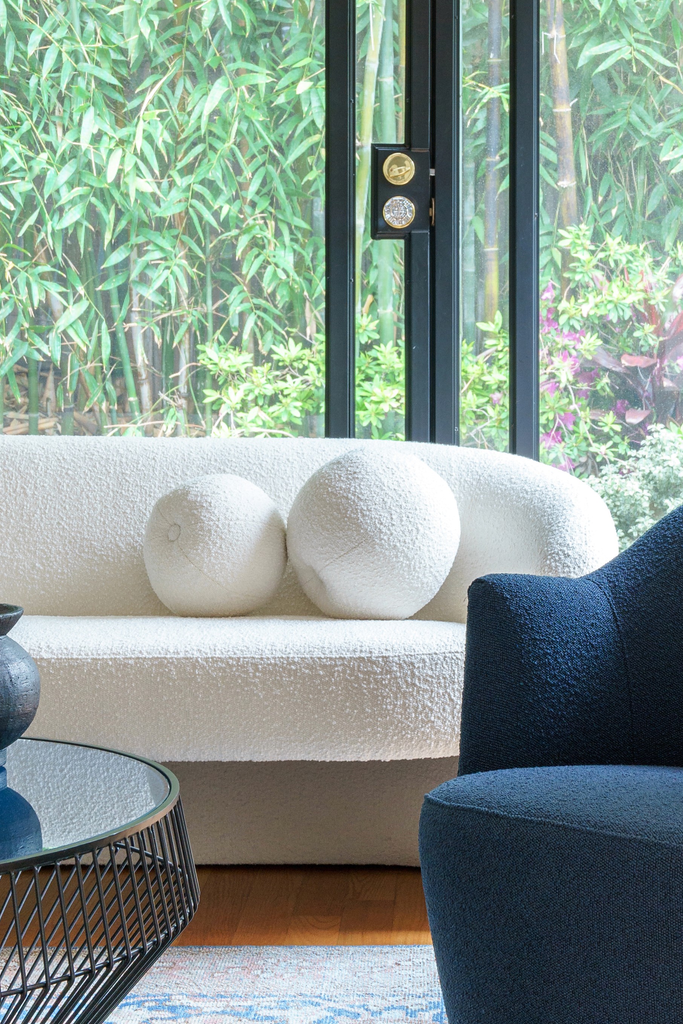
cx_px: 399
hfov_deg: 17.9
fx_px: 2163
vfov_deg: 26.5
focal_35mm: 76
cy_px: 321
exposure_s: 1/5
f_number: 9
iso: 400
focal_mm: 35
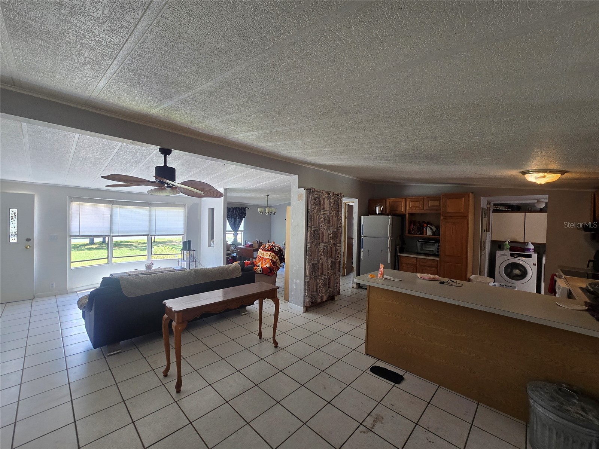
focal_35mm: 13
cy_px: 224
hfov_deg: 106.2
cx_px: 300
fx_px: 225
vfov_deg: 89.9
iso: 100
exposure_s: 1/60
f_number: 2.2
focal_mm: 2.2
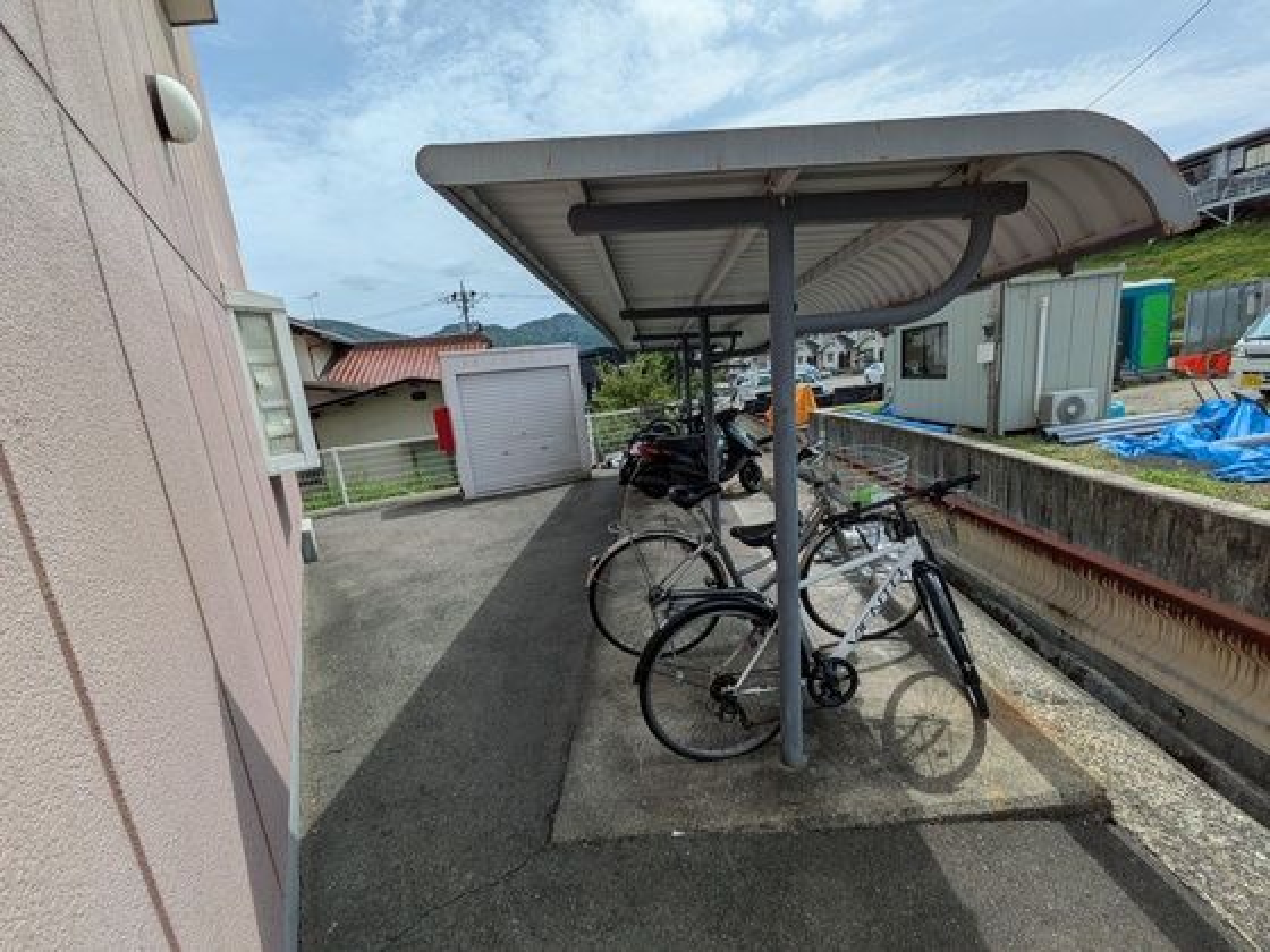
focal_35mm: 14
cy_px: 476
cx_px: 635
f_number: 2.2
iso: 50
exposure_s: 1/3106
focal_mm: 1.85
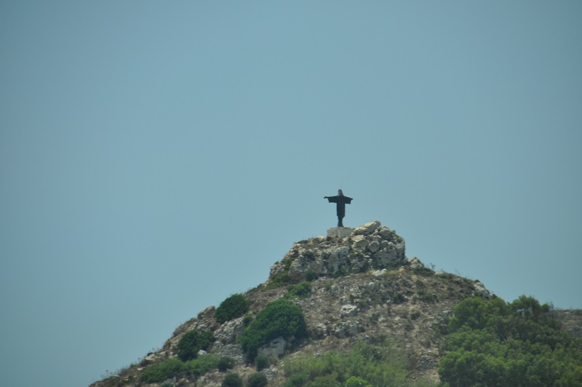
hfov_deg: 6.9
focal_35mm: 300
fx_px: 4843
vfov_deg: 4.6
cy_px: 194
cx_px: 291
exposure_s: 1/400
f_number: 5.6
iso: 400
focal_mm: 200
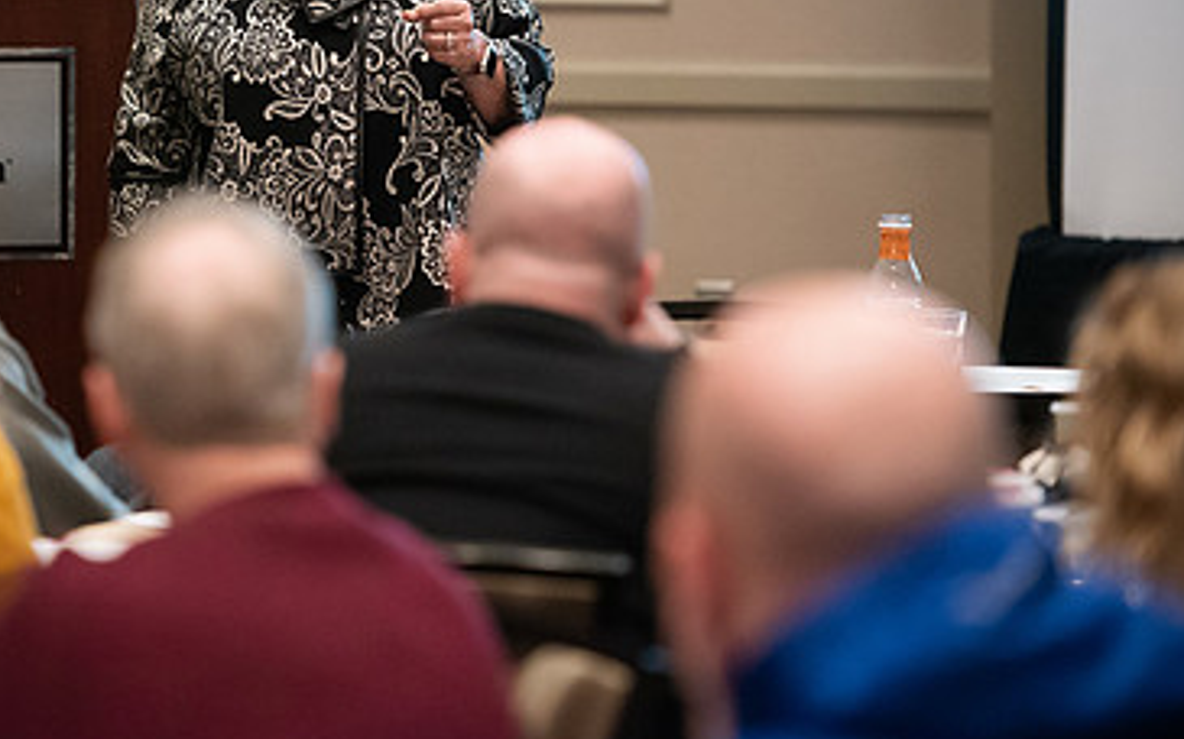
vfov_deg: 5.1
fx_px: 8356
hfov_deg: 8.1
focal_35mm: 259
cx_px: 292
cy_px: 144
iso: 5000
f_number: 2.8
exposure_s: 1/200
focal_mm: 160
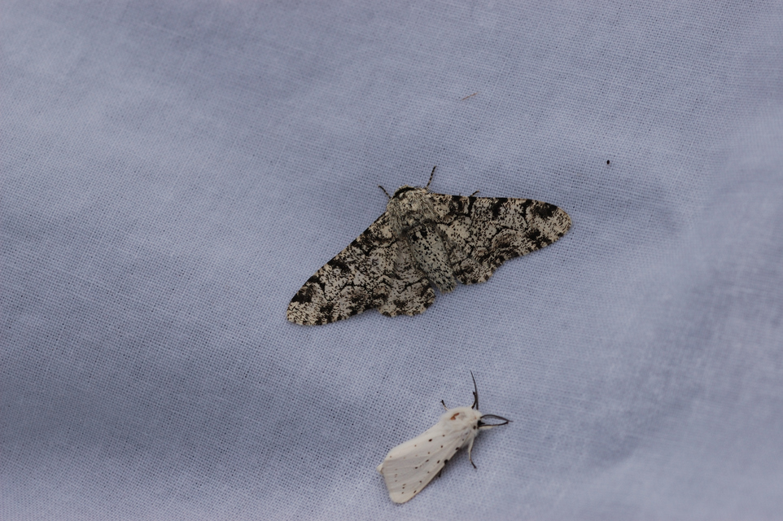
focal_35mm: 158
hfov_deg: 13.0
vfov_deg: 8.7
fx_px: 3423
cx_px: 392
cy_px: 260
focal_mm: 105
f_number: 10
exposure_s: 1/250
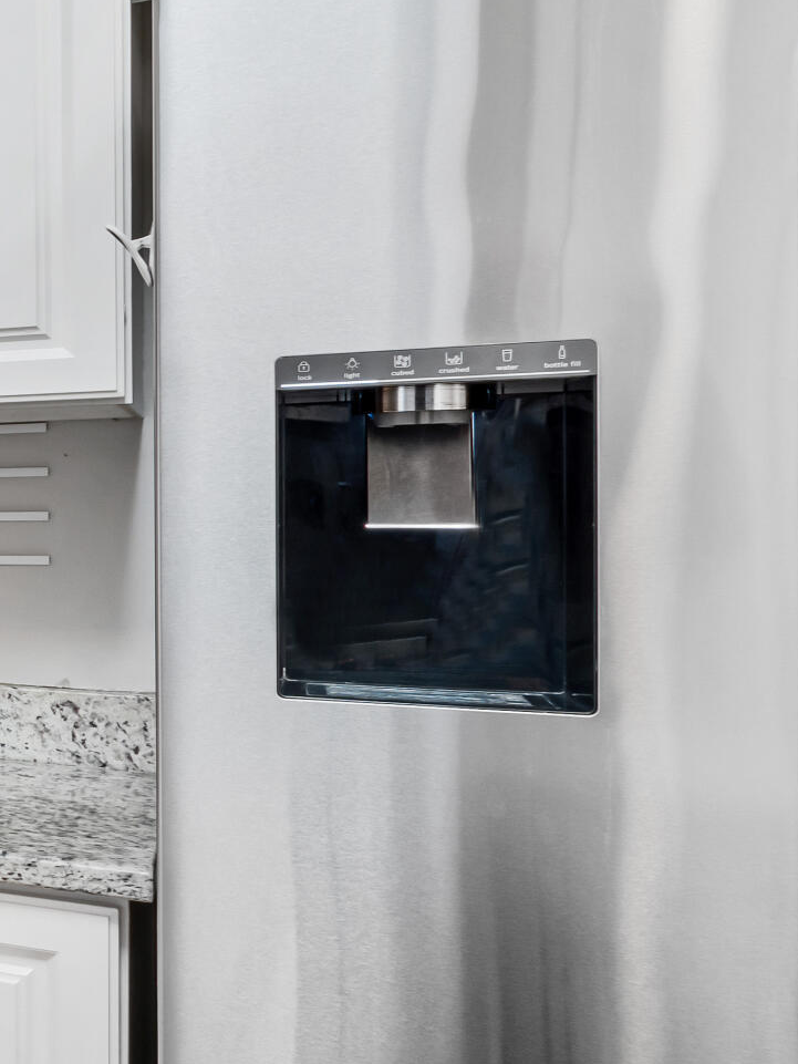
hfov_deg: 20.1
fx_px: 1383
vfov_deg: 42.1
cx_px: -722
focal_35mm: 45
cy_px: 535
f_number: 8
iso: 100
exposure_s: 1/4
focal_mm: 10
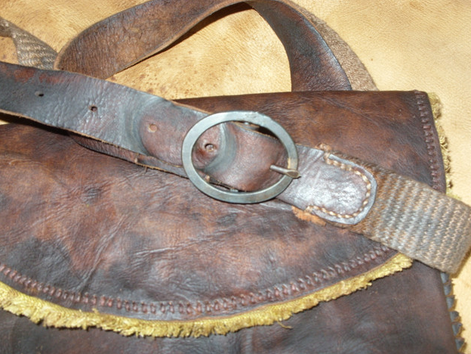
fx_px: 531
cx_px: 234
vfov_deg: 36.8
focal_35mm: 39
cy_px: 174
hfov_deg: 47.9
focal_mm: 6.3
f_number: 4.9
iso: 50
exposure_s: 1/30
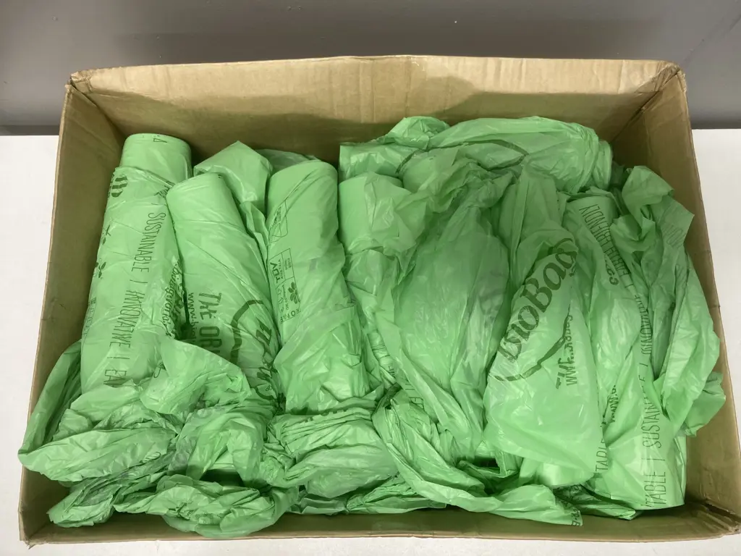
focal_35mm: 28
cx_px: 370
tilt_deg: -75.9
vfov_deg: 49.7
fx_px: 599
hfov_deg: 63.4
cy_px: 278
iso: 80
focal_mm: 3.99
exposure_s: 1/50
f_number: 1.8
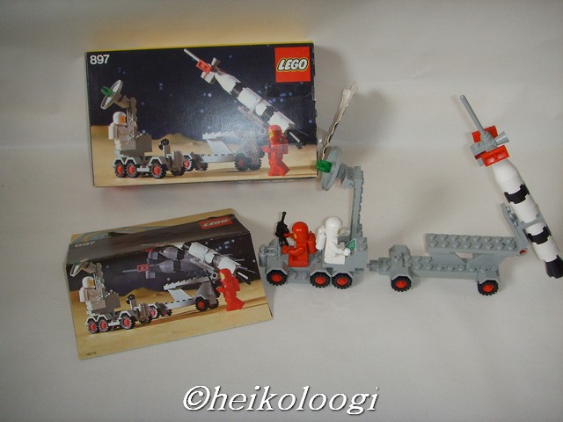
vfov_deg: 36.8
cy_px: 211
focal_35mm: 39
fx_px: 634
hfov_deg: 47.9
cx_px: 282
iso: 100
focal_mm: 6.6
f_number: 3.5
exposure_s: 1/45
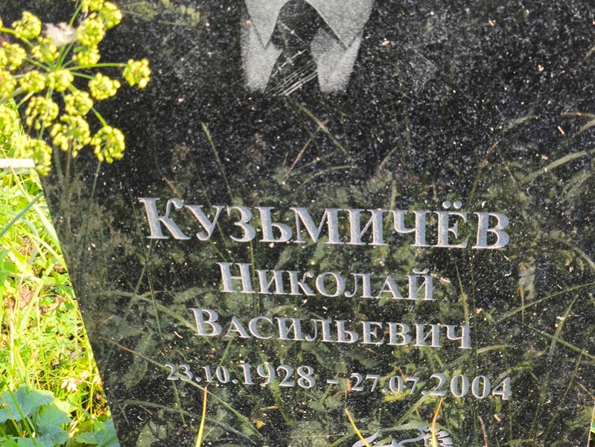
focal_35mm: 50
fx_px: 860
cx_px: 298
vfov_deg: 29.1
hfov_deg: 38.2
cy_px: 224
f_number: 1.7
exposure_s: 1/165
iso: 50
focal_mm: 4.71
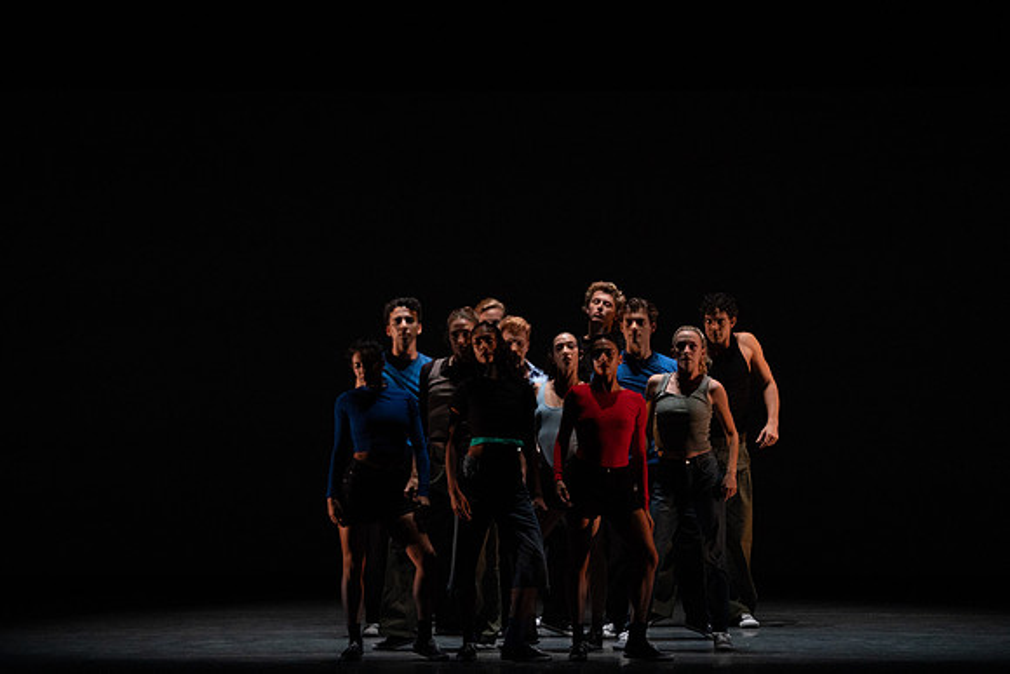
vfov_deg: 6.9
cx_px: 505
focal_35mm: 200
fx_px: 5612
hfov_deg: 10.3
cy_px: 337
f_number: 5
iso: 8000
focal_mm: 200
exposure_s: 1/400
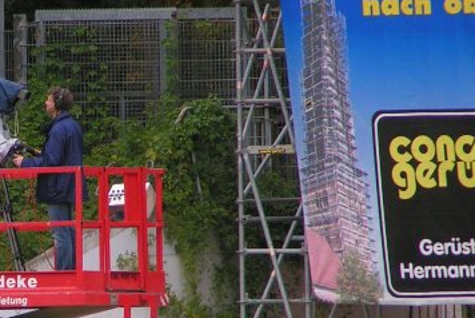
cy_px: 266
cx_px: -3
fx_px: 11713
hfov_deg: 2.3
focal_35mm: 887
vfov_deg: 1.6
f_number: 3.5
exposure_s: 1/500
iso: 100
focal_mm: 58
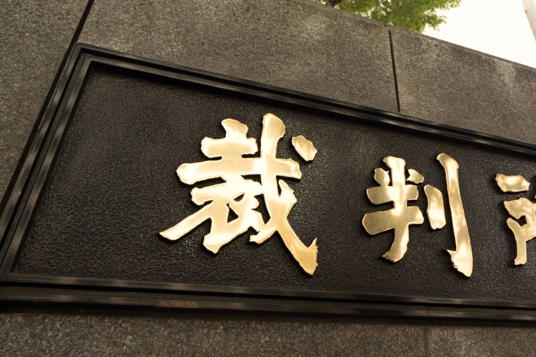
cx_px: 351
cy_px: 69
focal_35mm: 31
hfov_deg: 59.1
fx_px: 461
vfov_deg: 40.5
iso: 200
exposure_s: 1/125
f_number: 4.5
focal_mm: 10
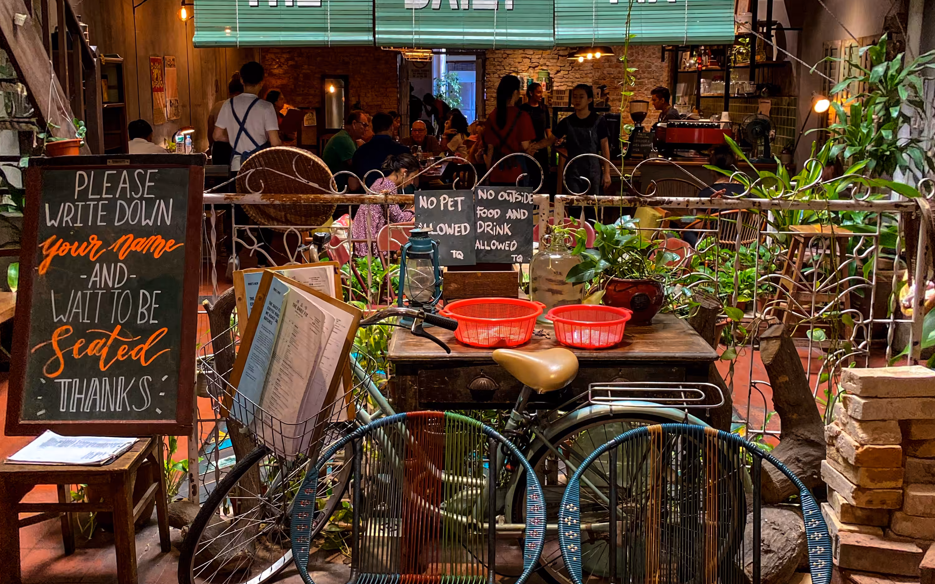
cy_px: 249
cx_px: 466
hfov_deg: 52.7
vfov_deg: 34.4
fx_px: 943
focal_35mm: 37
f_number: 1.8
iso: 125
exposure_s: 1/50
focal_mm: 4.25
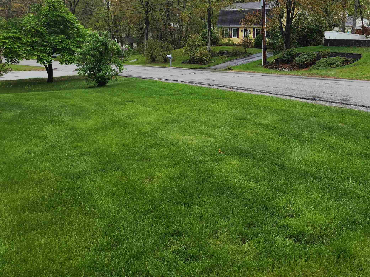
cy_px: 85
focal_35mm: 34
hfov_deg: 53.4
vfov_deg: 41.1
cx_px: 230
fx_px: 363
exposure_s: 1/120
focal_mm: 5.4
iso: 25
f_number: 1.8
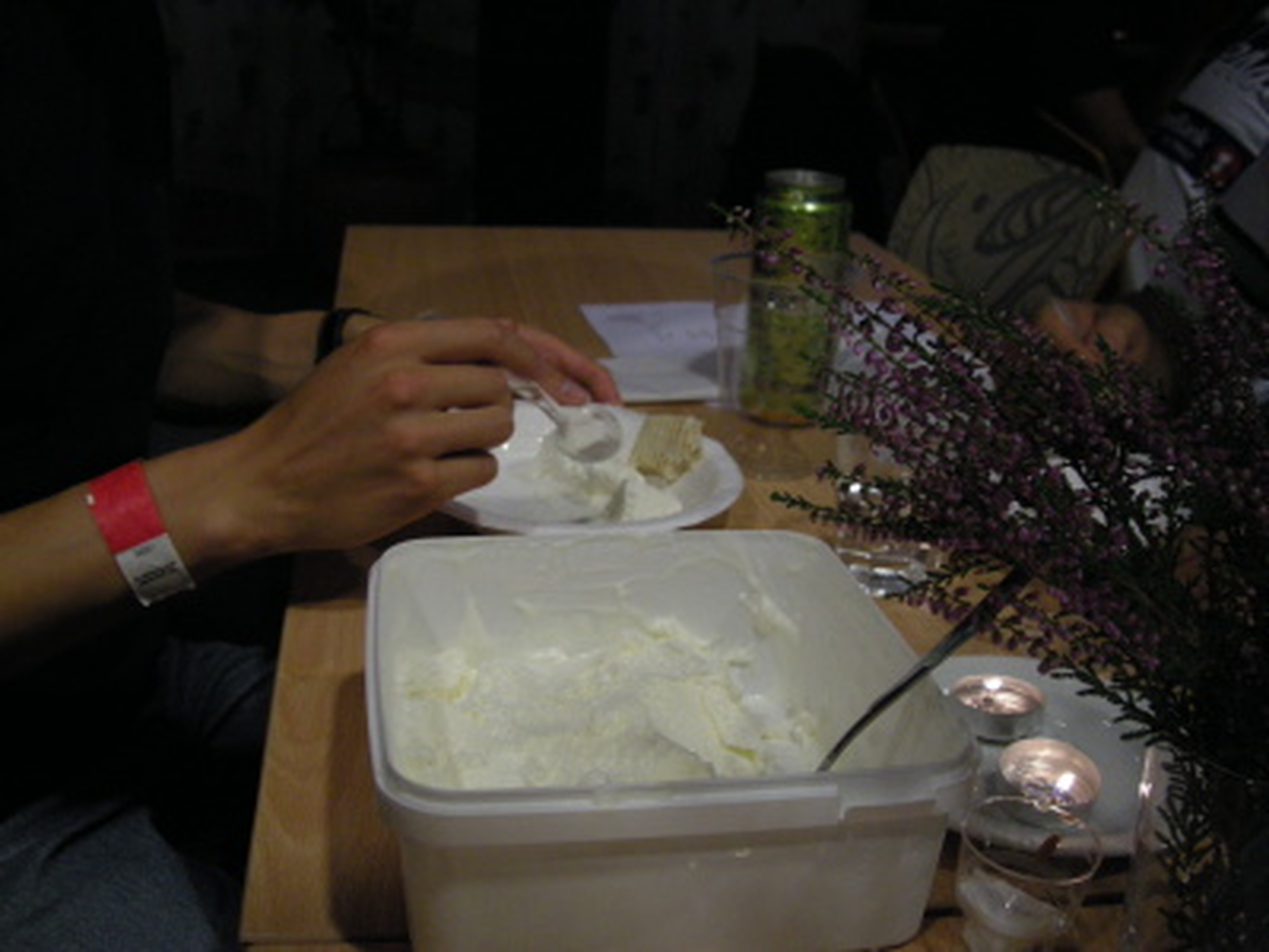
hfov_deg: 50.1
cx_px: 634
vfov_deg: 38.7
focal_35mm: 37
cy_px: 476
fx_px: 1356
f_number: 2.8
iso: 400
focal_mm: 7.9
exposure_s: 1/45.7
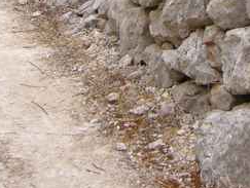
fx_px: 832
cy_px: -107
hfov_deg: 16.8
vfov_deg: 12.2
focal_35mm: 115
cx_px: 237
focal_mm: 5.8
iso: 80
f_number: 2.8
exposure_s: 1/100
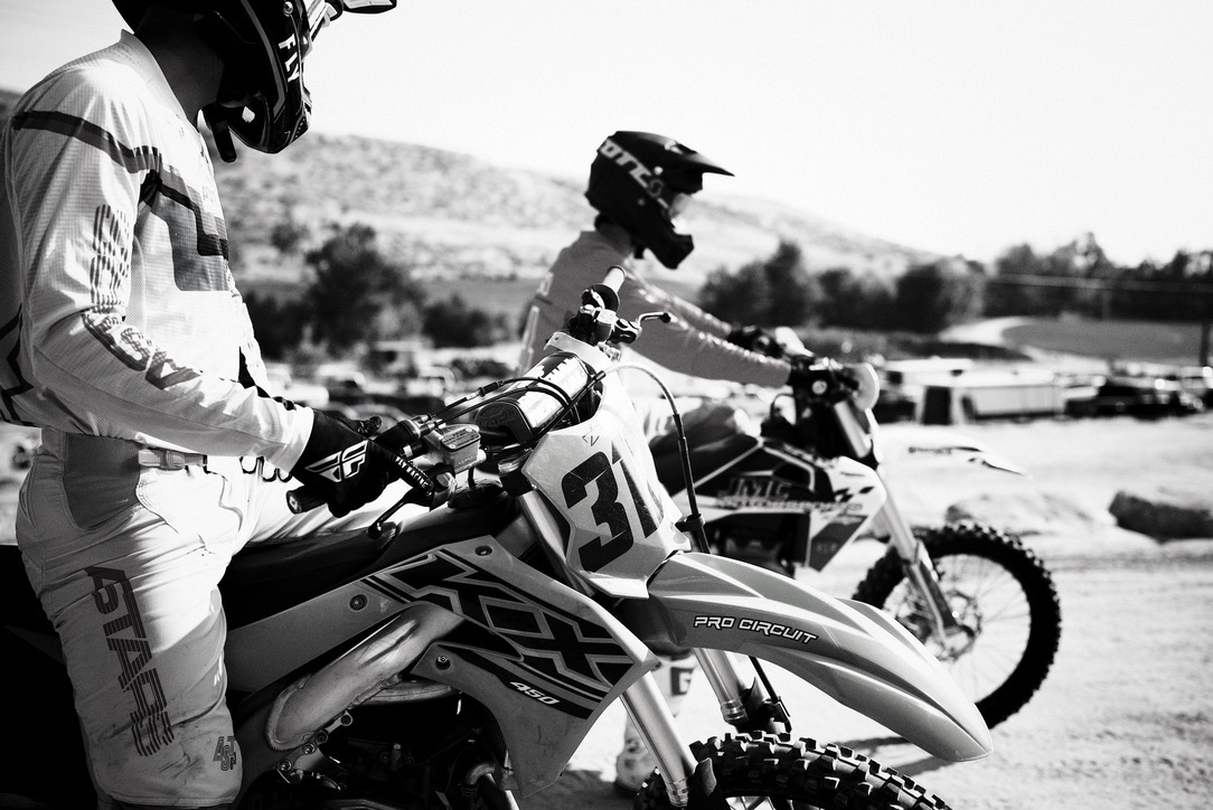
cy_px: 405
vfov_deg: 37.9
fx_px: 1180
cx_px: 606
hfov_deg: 54.4
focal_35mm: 35
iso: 40
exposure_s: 1/800
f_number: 2.2
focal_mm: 35
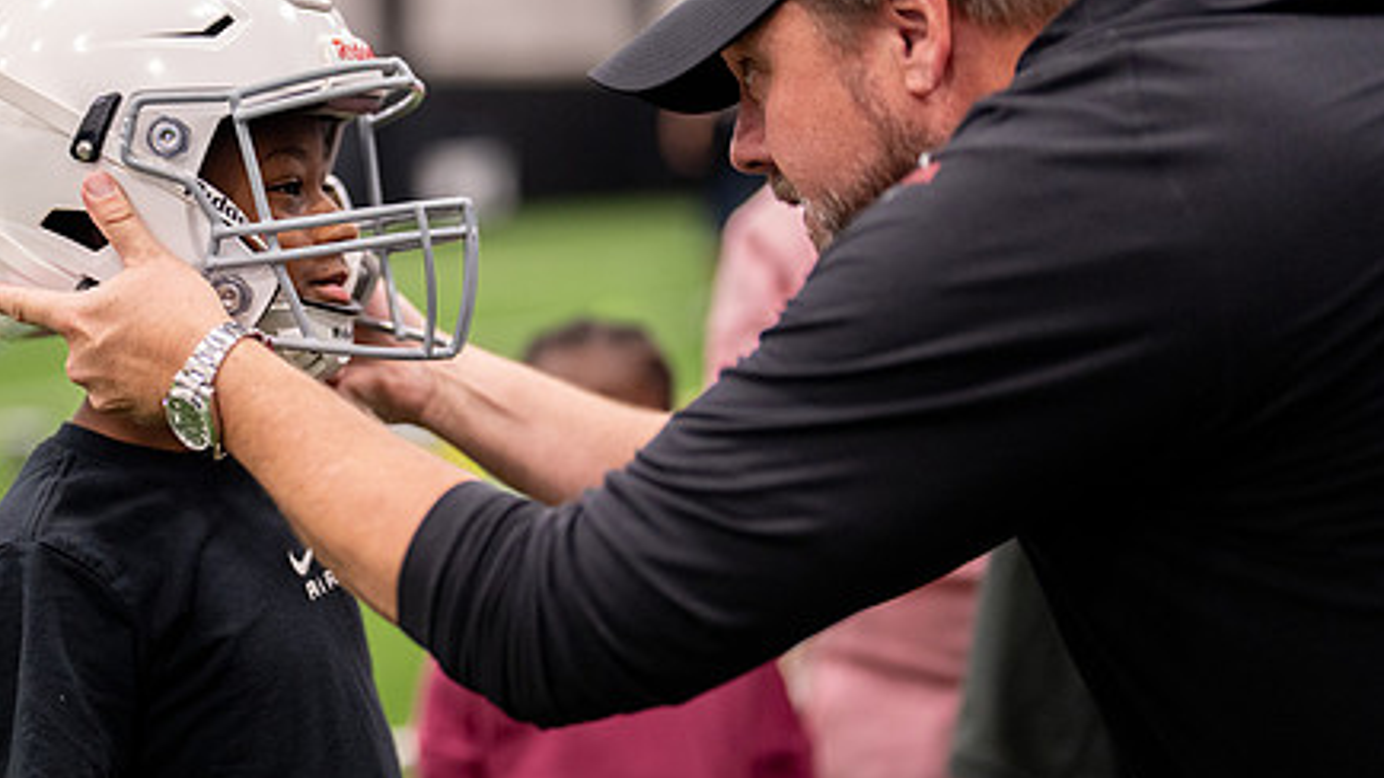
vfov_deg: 16.1
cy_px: 328
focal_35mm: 75
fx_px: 2752
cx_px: 396
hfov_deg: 27.9
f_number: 1.2
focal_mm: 50
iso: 1600
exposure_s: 1/640
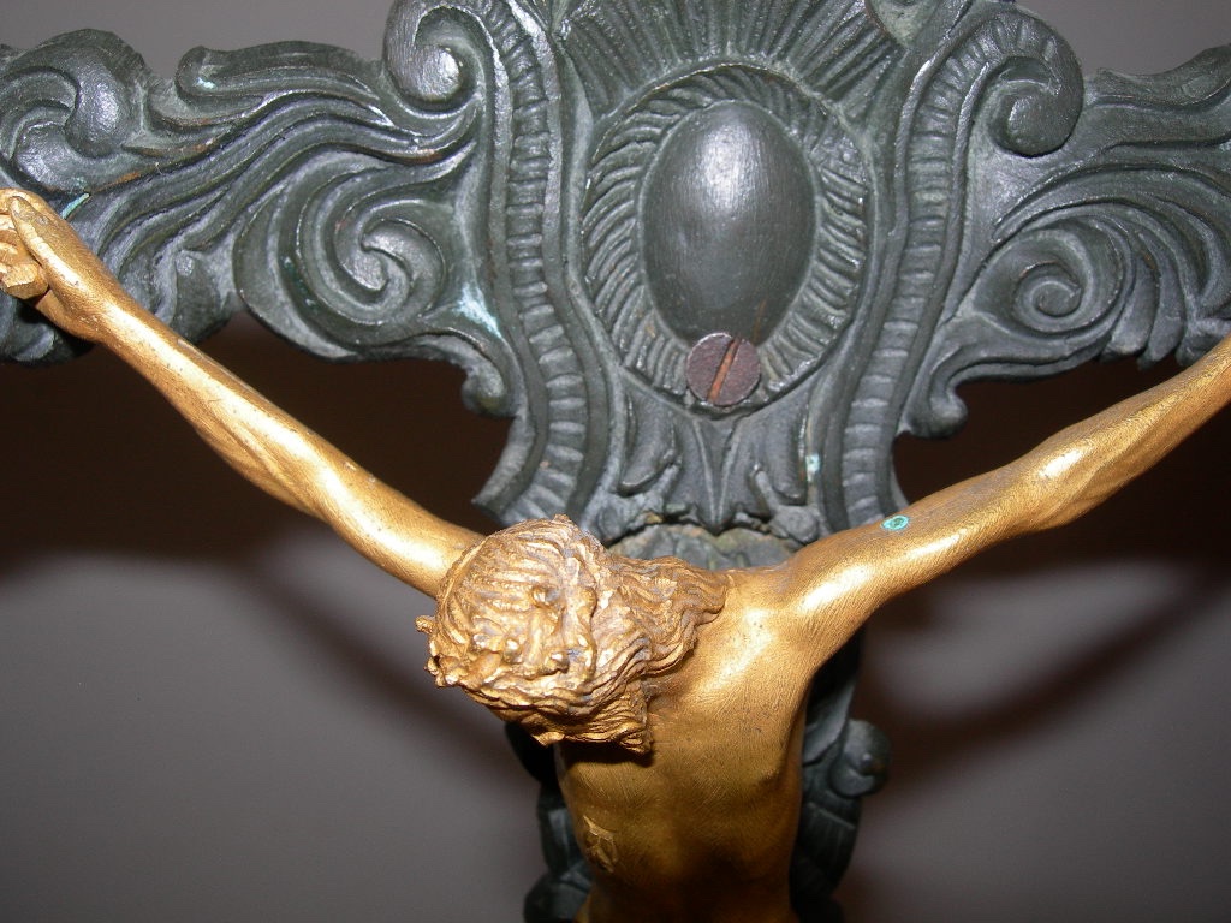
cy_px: 462
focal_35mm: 38
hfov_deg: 49.0
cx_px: 616
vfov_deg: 37.7
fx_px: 1351
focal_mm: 7.8
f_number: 4.8
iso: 50
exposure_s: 1/60.1
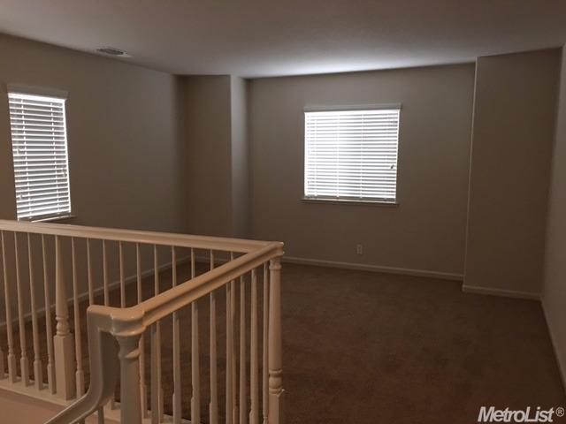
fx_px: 474
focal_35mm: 29
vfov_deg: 48.2
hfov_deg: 61.7
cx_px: 283
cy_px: 212
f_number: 2.2
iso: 100
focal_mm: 4.15
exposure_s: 1/15
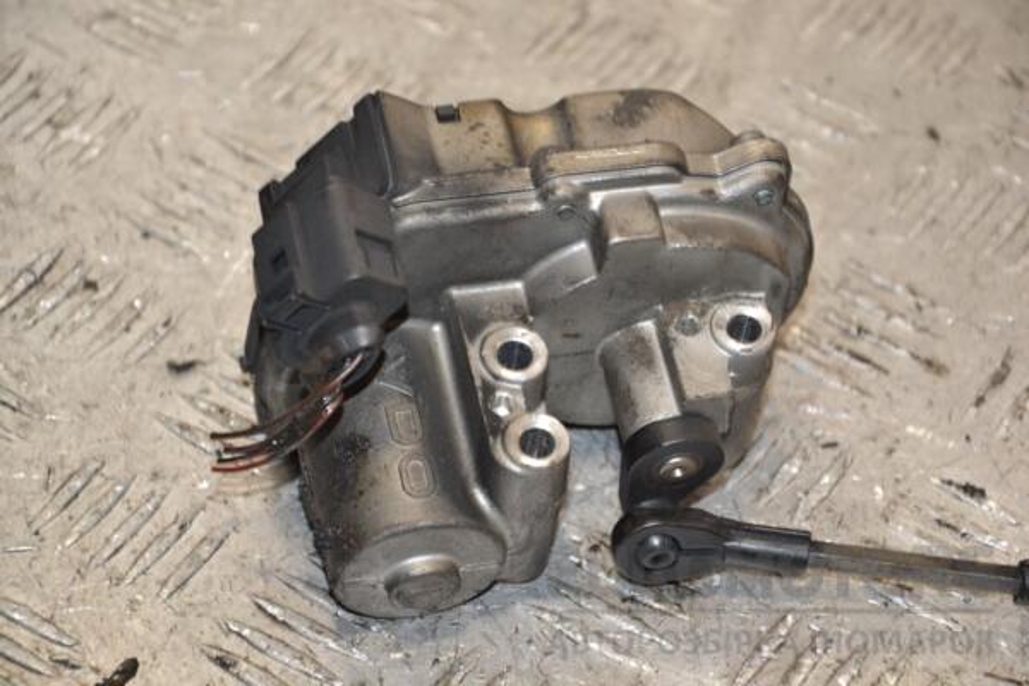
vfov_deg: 8.7
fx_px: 4502
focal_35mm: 158
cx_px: 514
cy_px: 343
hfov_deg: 13.0
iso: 800
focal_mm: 105
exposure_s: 1/125
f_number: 5.6
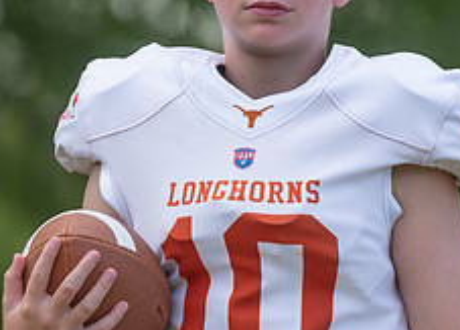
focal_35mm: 481
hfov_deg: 4.2
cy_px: 206
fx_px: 6295
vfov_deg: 3.0
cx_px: 302
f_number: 2.8
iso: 100
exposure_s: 1/400
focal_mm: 146
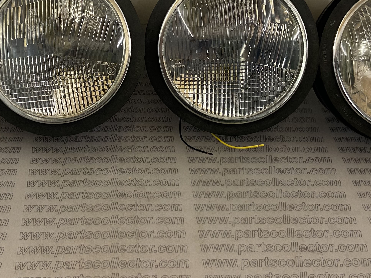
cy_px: 27
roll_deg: -3.1
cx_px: 135
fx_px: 579
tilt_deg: -34.8
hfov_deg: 35.3
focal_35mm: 54
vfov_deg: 26.1
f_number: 1.8
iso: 100
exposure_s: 1/50
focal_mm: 4.25
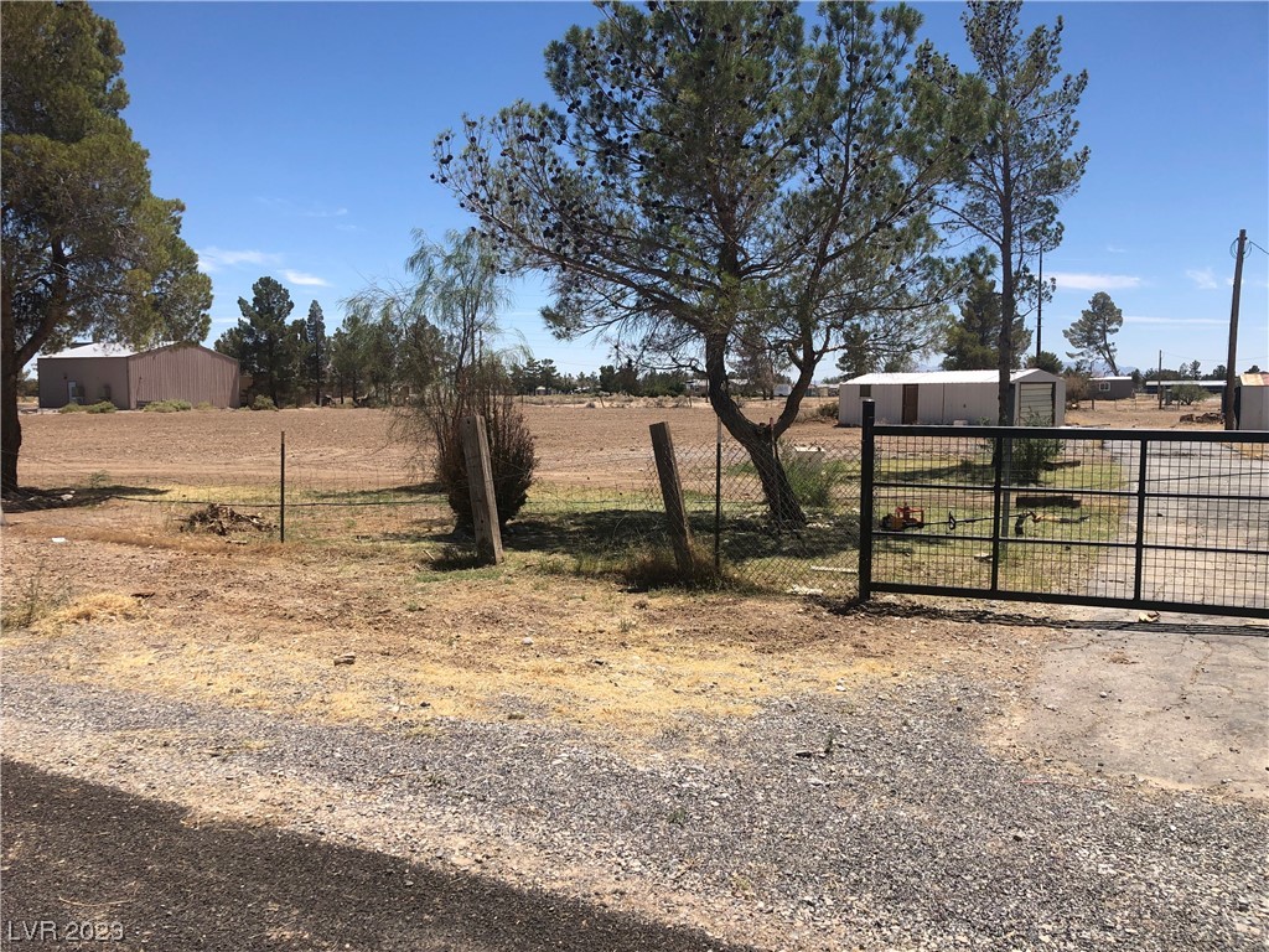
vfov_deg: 49.7
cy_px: 476
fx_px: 1026
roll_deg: +2.1
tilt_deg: -7.9
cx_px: 634
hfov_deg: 63.4
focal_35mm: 28
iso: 20
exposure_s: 1/2525
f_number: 1.8
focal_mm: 3.99
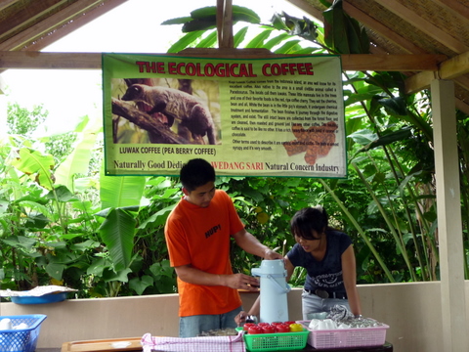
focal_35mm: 55
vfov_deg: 26.6
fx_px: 745
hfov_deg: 34.9
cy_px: 176
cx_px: 234
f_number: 4.3
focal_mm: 9.3
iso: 160
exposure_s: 1/30
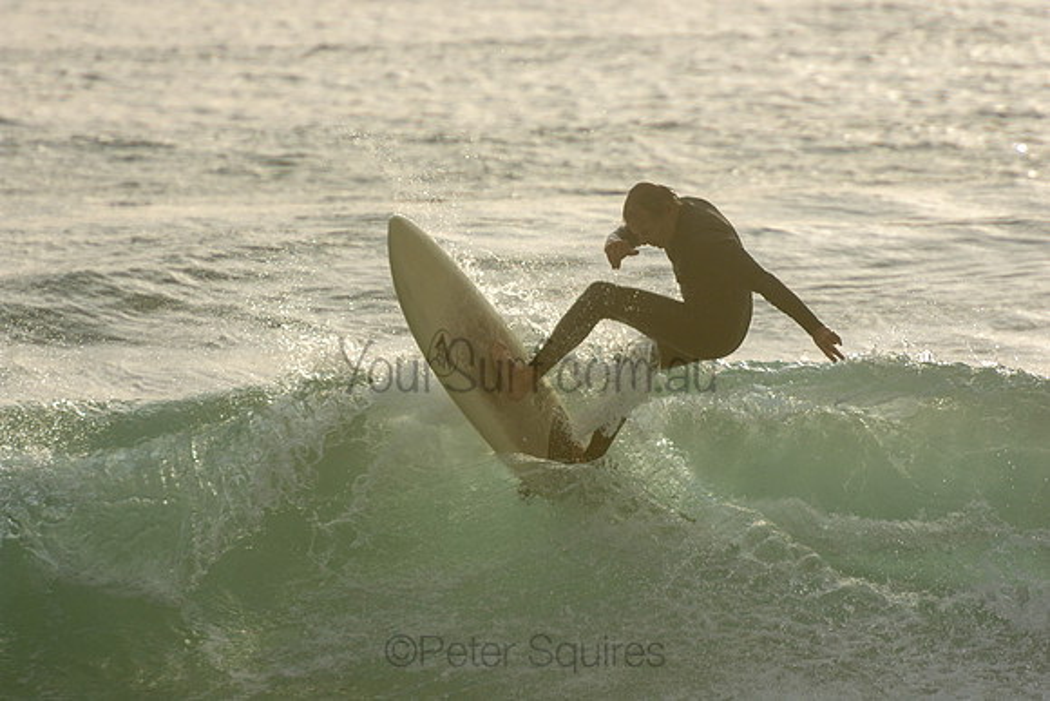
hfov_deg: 3.4
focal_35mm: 600
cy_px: 350
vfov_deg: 2.3
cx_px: 525
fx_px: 17503
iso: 200
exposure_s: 1/1000
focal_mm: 400
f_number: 5.6
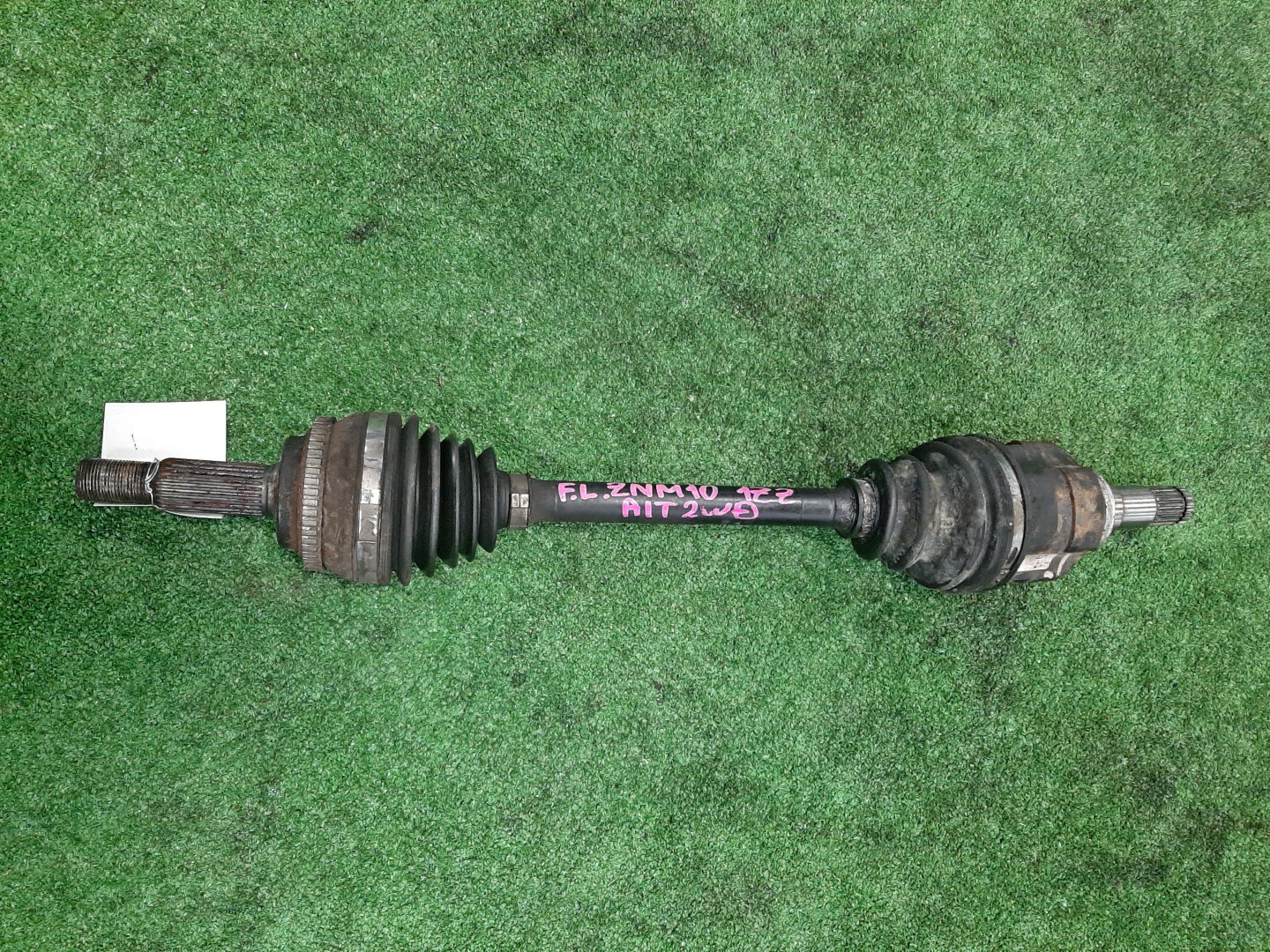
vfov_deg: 53.1
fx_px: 954
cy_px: 476
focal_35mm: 26
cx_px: 635
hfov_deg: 67.3
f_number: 1.7
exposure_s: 1/50
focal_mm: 3.93
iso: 224
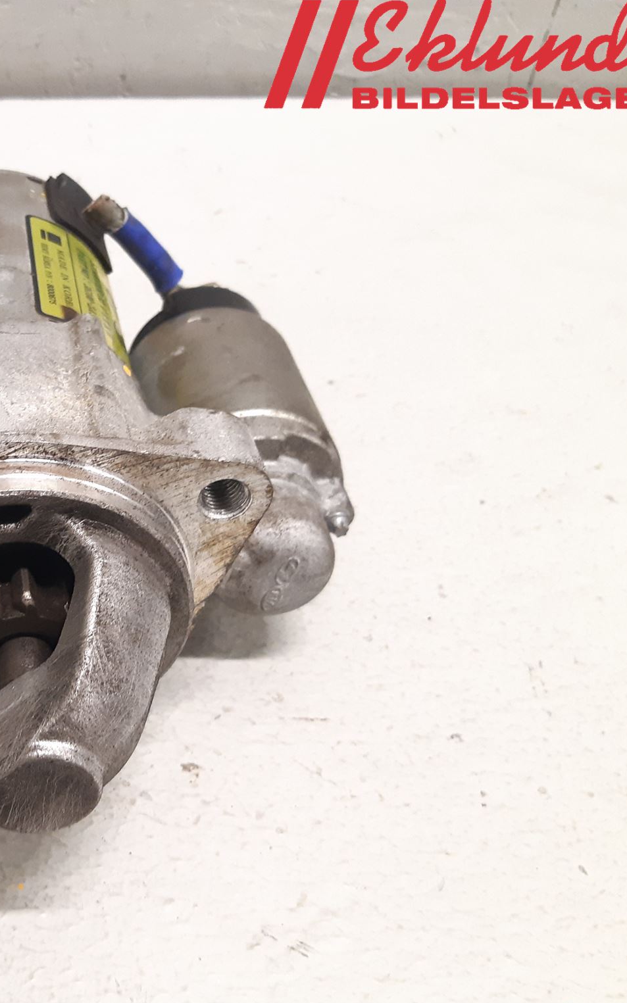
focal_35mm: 37
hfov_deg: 31.7
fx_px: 1012
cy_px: 502
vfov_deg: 52.8
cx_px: -6
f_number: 1.7
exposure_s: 1/33
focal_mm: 3.93
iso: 250
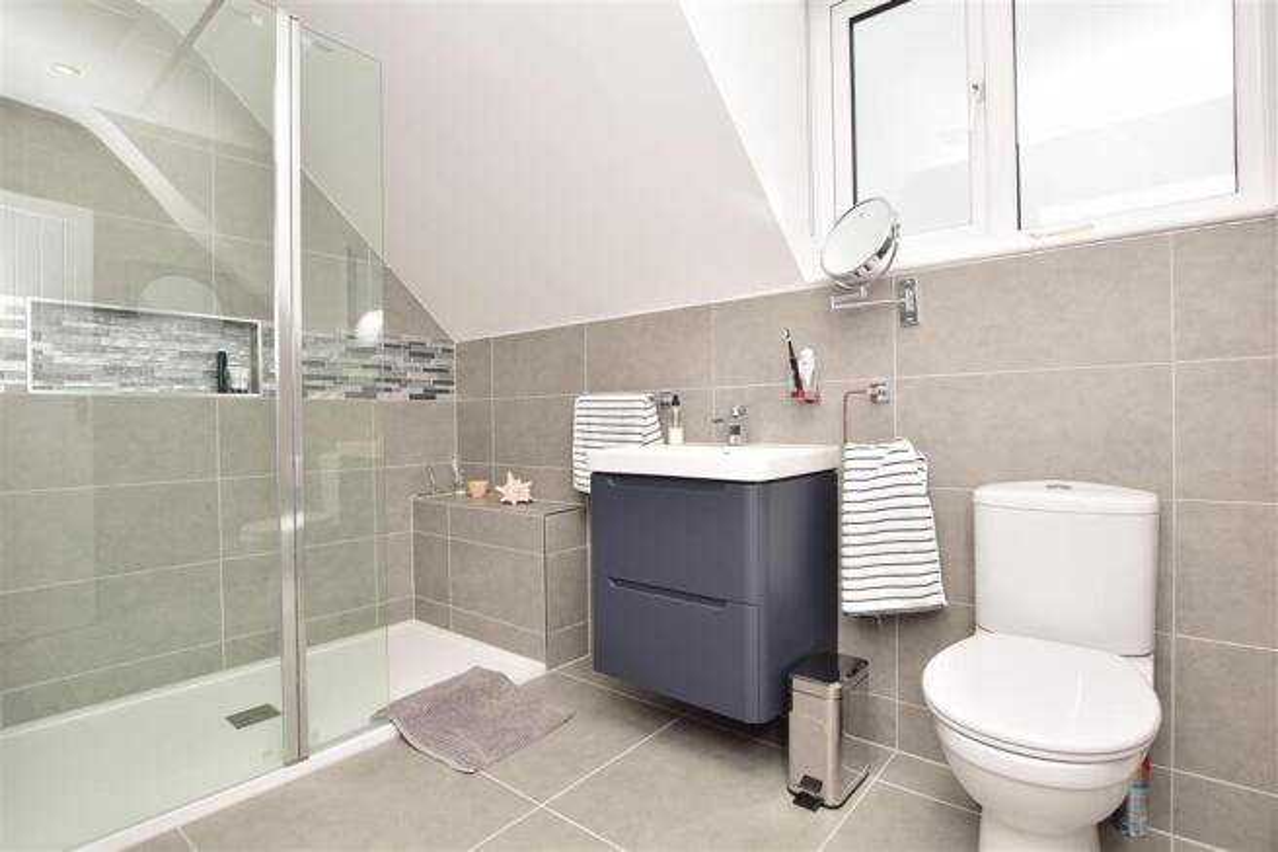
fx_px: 586
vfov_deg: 72.0
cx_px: 639
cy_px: 426
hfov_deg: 95.0
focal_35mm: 16
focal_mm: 11
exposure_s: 1/125
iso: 200
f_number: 5.6
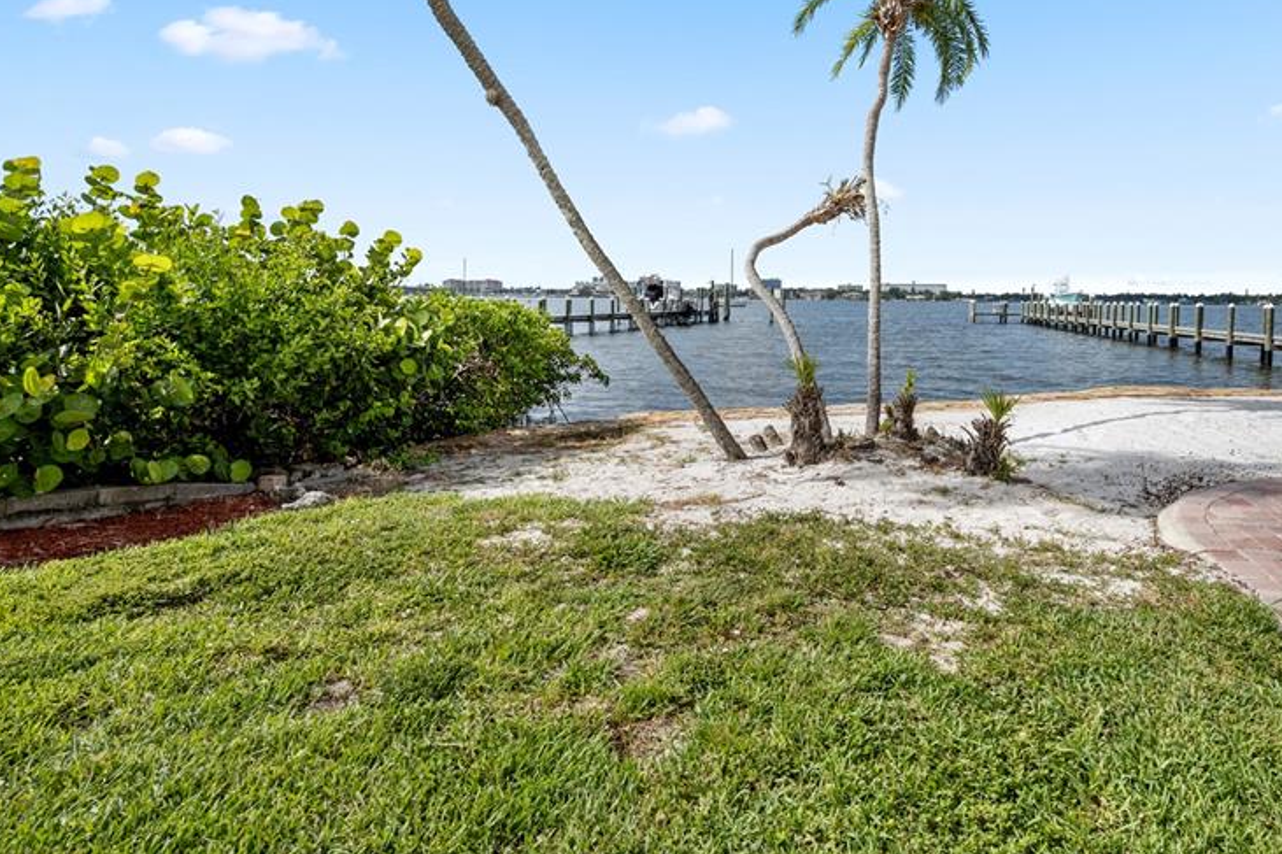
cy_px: 275
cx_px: 823
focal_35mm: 22
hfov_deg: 77.5
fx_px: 773
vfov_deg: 56.5
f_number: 8
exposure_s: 1/125
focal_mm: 15.5
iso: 100
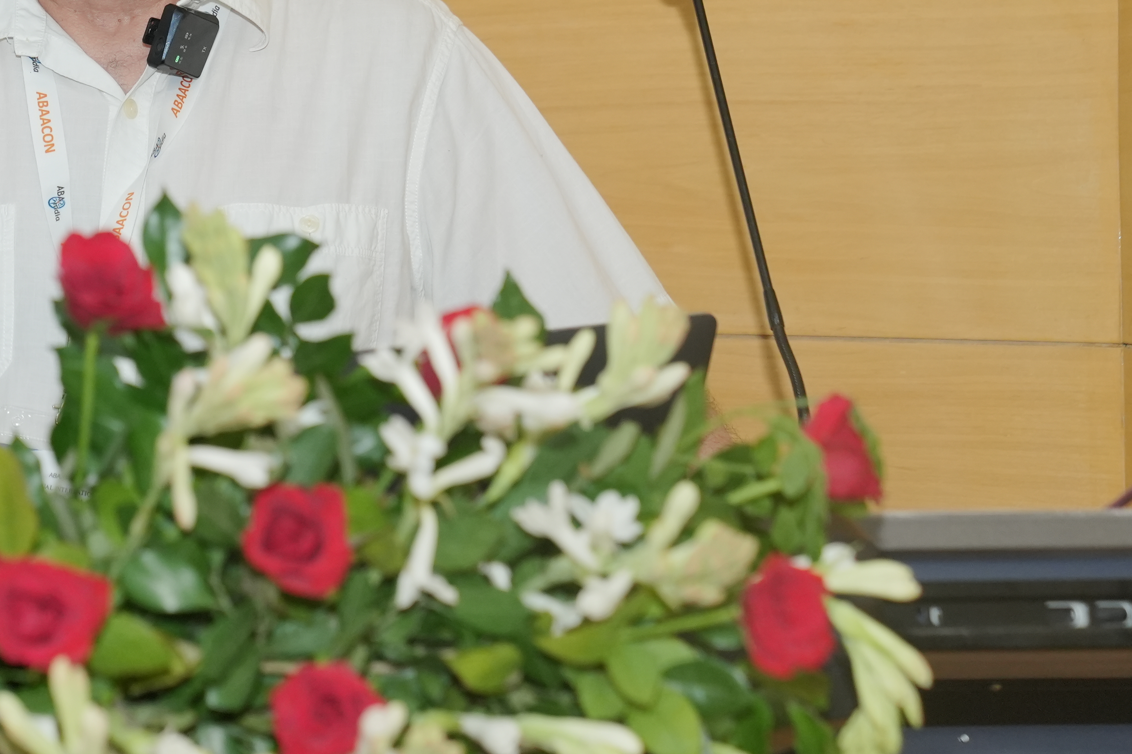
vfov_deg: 8.0
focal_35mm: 170
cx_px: 15
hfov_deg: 12.0
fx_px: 5345
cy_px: -4
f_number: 4
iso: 1250
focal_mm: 70
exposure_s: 1/200
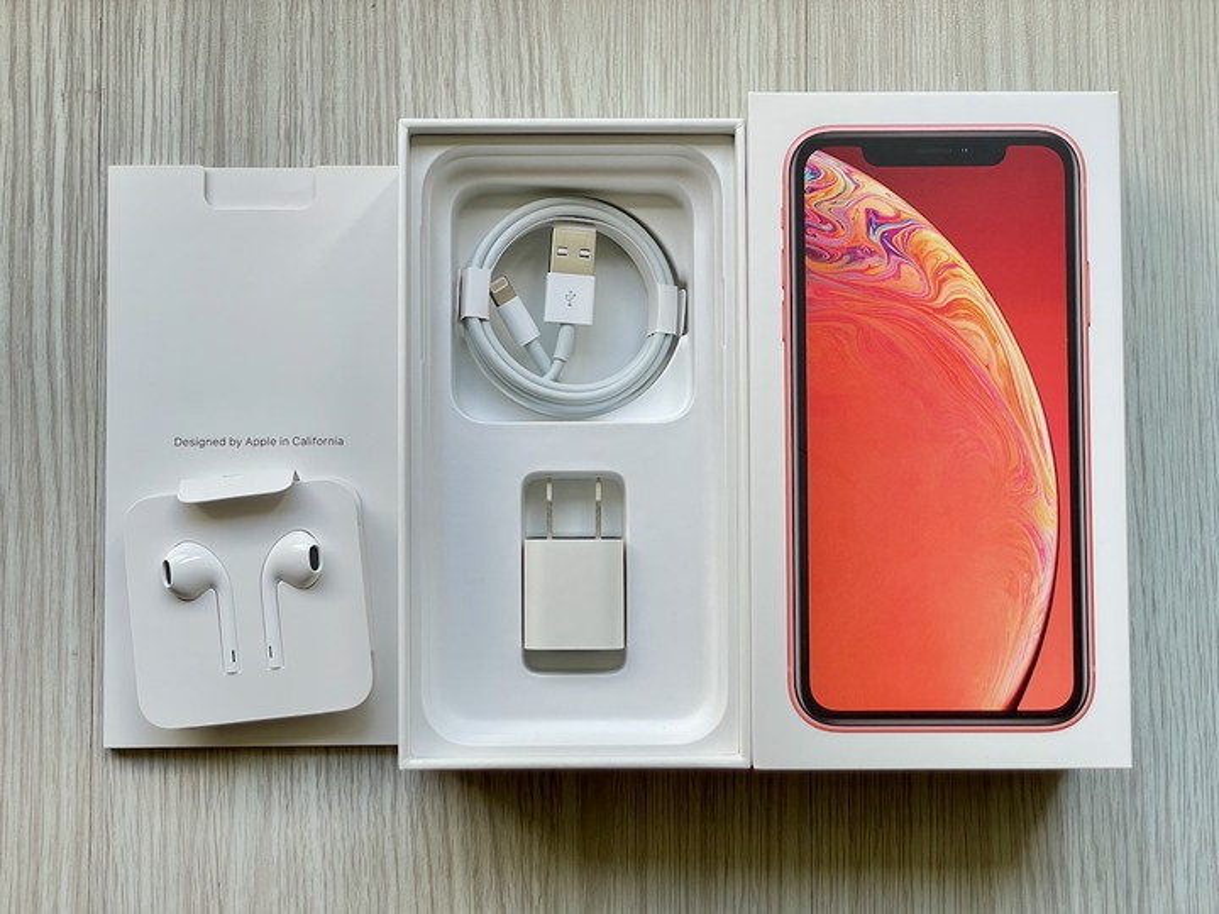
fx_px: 1831
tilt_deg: -87.2
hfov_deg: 36.8
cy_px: 457
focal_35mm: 52
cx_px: 610
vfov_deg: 28.0
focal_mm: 6
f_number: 2
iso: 80
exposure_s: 1/99
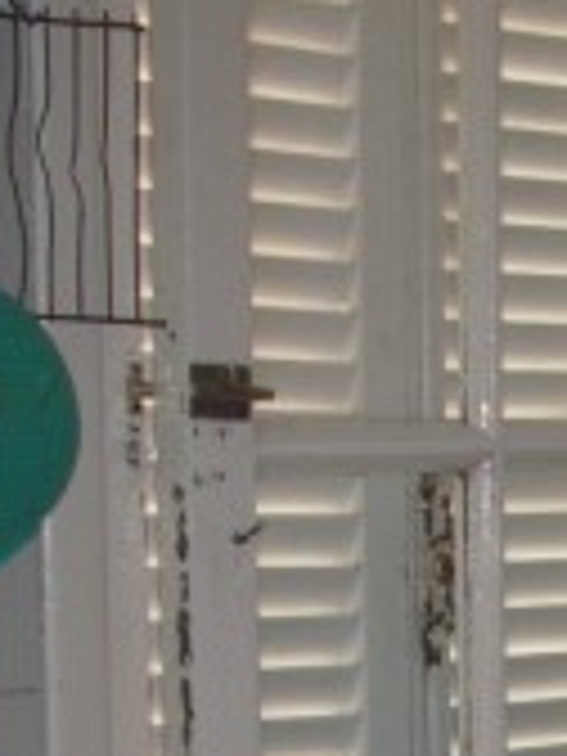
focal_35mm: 118
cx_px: 945
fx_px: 2577
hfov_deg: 11.8
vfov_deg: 15.2
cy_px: 1184
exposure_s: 1/30
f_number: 2.8
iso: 50
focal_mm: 6.2
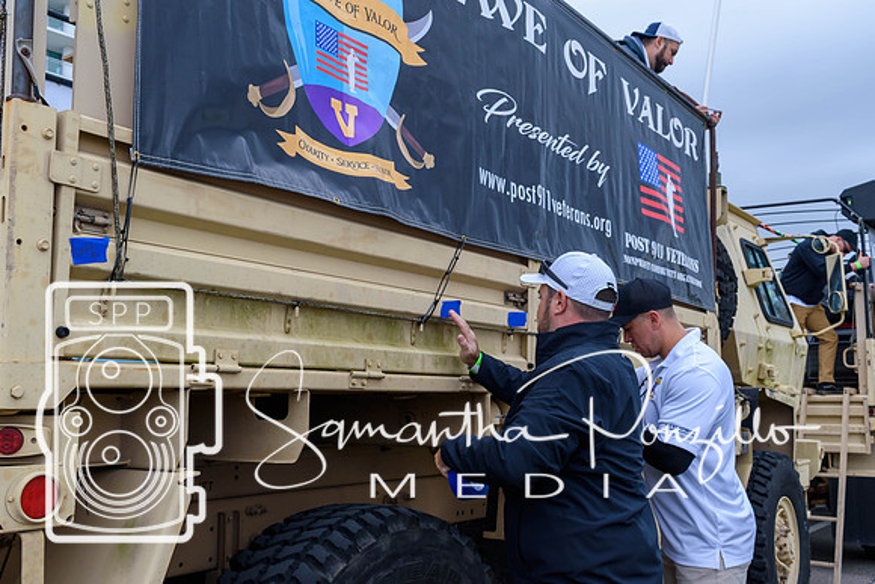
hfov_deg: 53.1
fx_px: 875
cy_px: 292
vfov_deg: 36.9
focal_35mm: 36
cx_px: 438
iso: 250
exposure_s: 1/250
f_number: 8
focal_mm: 24
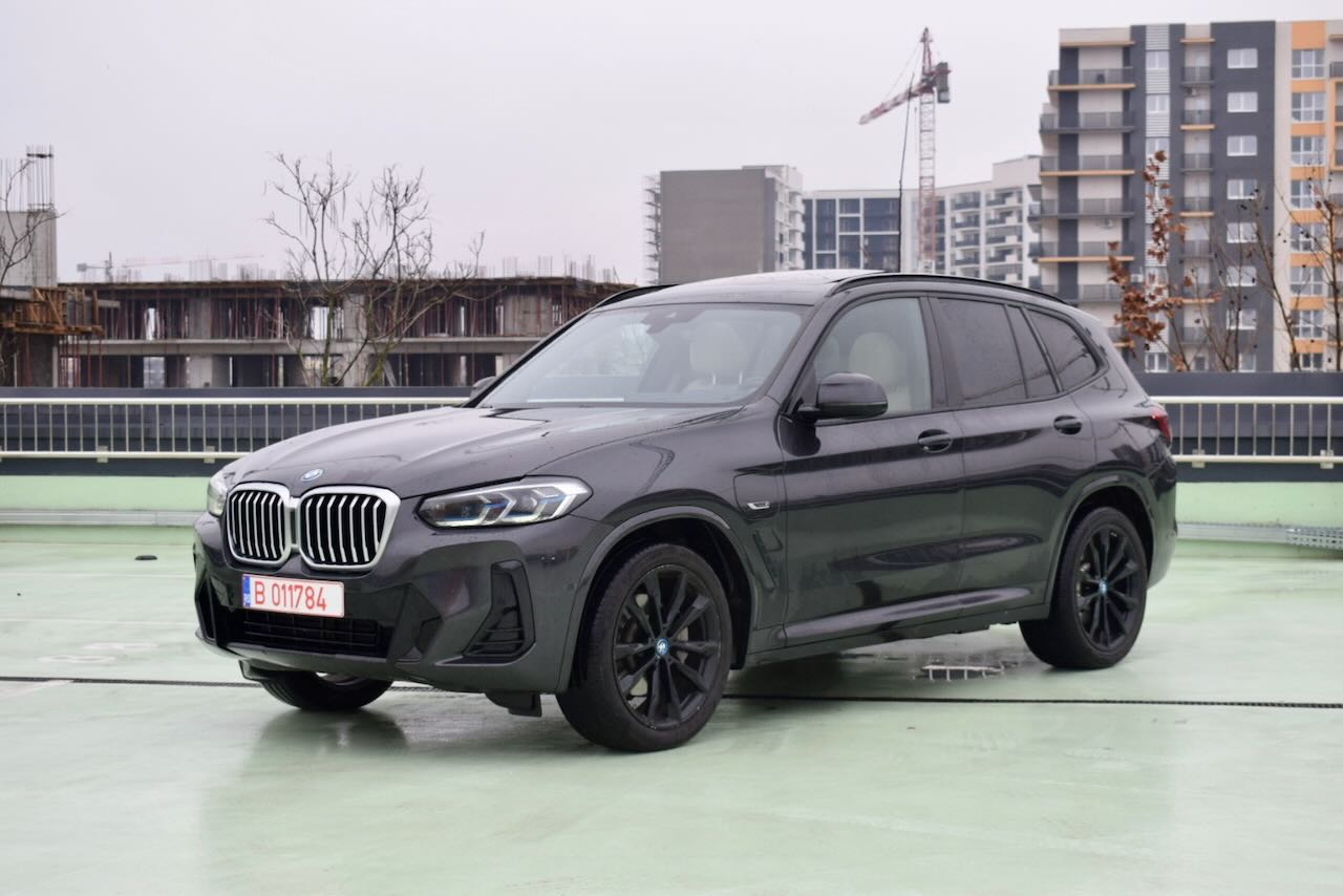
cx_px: 672
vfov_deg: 22.6
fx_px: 2239
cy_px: 448
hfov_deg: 33.4
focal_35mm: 60
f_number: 6.3
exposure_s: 1/160
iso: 400
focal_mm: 40
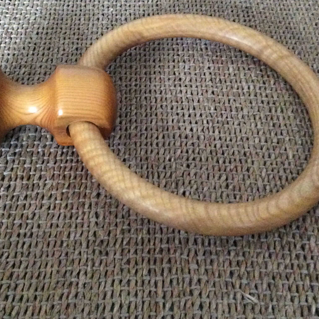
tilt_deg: -51.3
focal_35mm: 48
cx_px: 144
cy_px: 138
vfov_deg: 35.3
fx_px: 500
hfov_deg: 35.3
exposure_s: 1/17
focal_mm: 3.3
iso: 800
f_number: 2.4
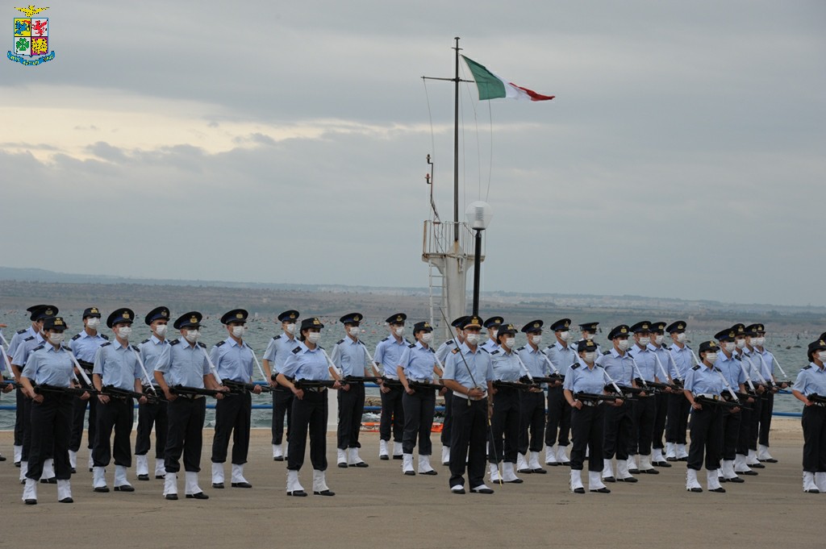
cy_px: 274
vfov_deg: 12.2
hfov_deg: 18.3
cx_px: 413
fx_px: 2568
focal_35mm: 112
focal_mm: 112
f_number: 10
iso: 800
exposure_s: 1/400
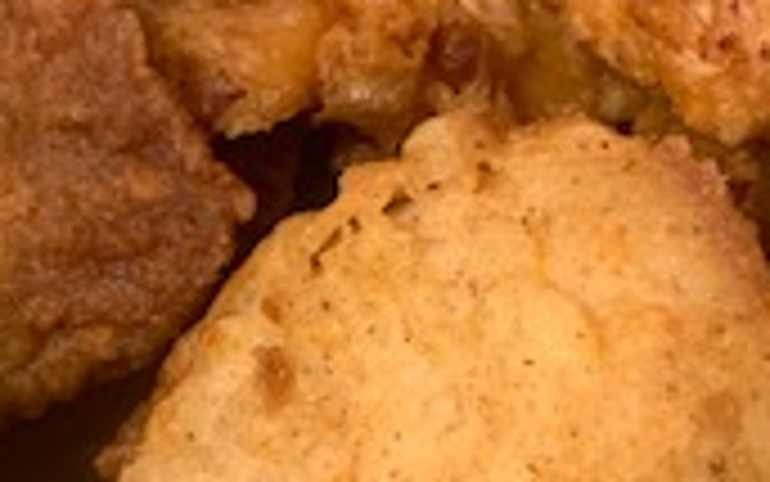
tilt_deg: -69.1
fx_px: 2162
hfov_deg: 20.2
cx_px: 405
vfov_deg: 12.7
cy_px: 221
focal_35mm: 103
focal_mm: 4.25
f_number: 1.8
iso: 250
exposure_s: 1/50
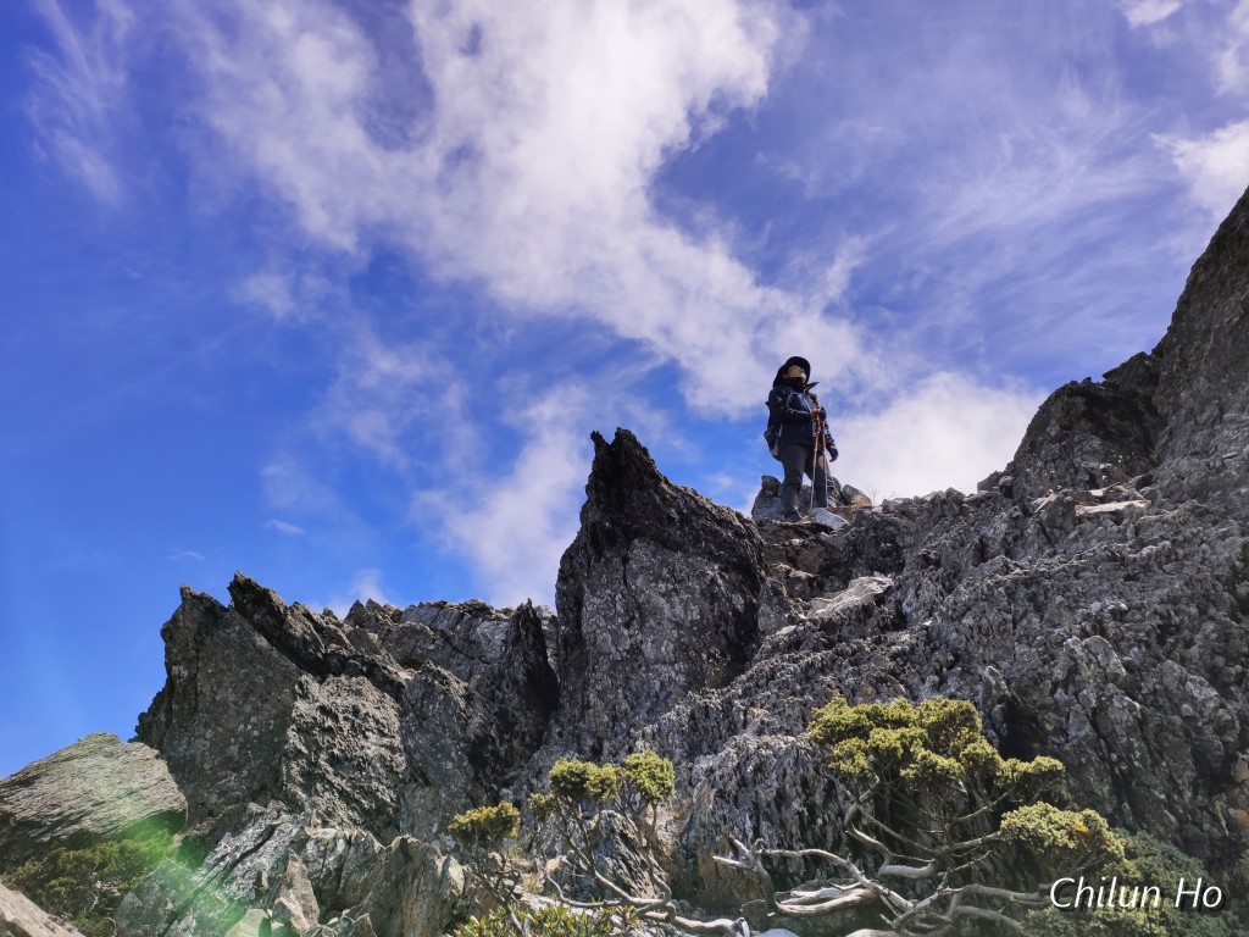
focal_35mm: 27
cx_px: 624
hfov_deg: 65.3
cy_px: 468
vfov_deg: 51.4
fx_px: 974
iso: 112
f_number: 1.75
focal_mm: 4.75
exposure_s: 1/2672
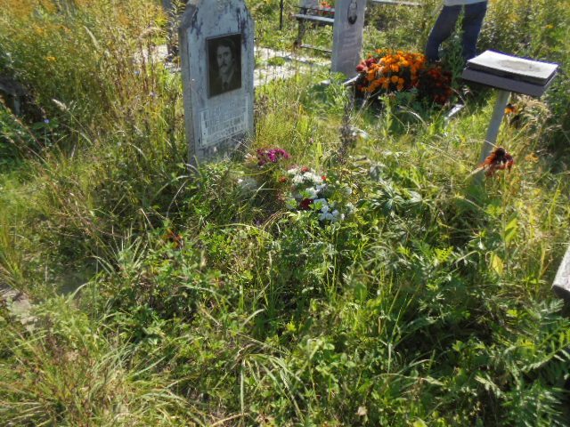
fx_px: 428
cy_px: 214
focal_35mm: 26
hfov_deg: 67.3
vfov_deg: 53.1
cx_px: 285
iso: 100
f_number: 3.5
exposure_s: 1/500
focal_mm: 4.6
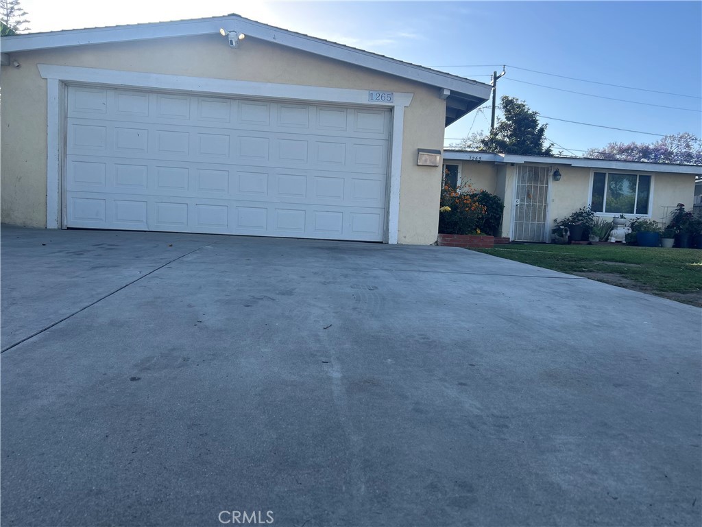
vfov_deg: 53.1
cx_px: 351
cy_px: 264
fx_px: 527
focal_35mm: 26
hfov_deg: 67.3
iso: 50
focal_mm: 5.7
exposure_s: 1/1038
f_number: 1.5
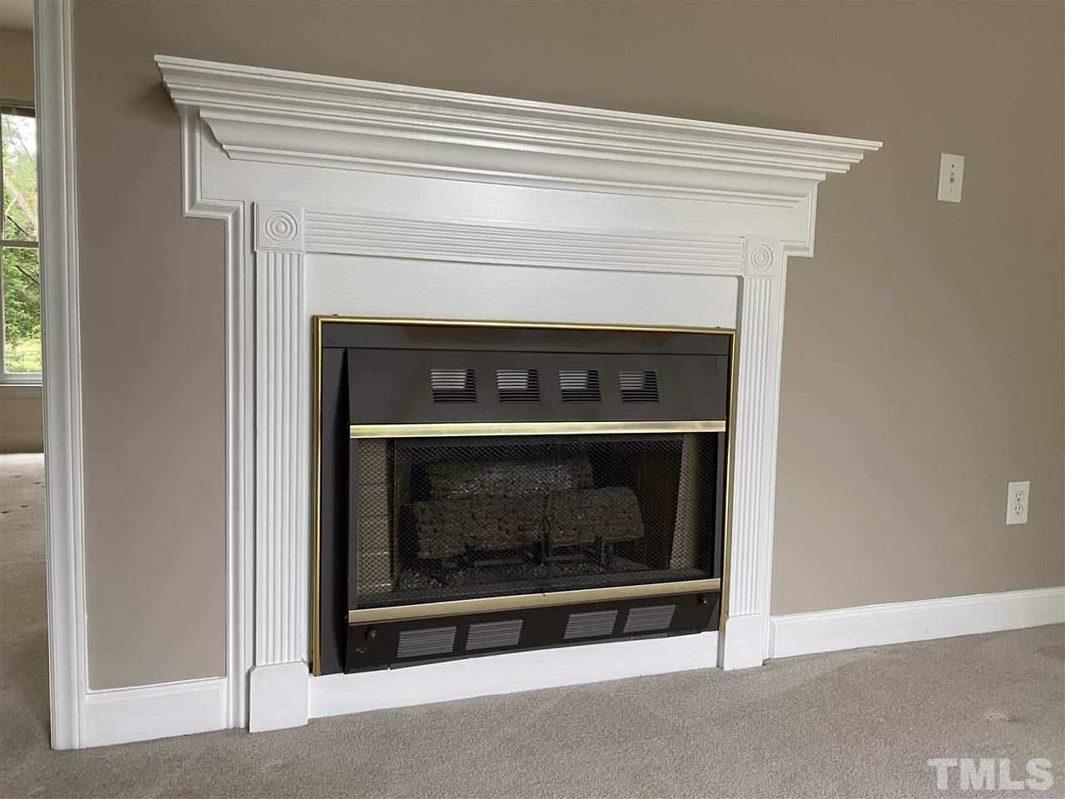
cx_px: 532
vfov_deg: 53.1
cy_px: 400
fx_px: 800
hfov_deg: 67.3
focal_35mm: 26
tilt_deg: -4.3
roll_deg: -2.3
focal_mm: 4.25
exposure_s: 1/71
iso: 125
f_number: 1.8
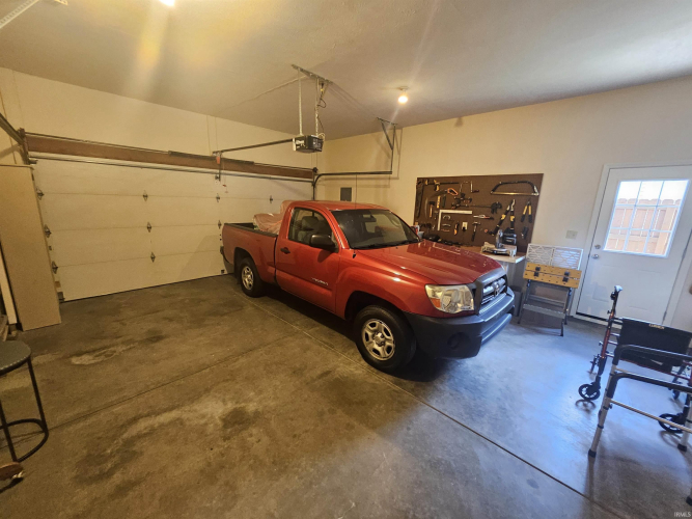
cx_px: 346
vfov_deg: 89.9
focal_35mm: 13
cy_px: 260
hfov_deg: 106.2
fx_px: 260
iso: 320
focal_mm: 1.74
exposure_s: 1/30
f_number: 2.2
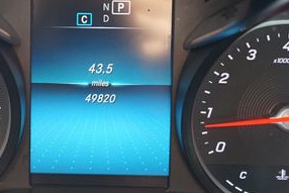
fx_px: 619
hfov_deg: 25.9
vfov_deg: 17.7
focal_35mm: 77
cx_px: 68
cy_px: 81
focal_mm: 23
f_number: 4.5
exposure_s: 1/60
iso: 800
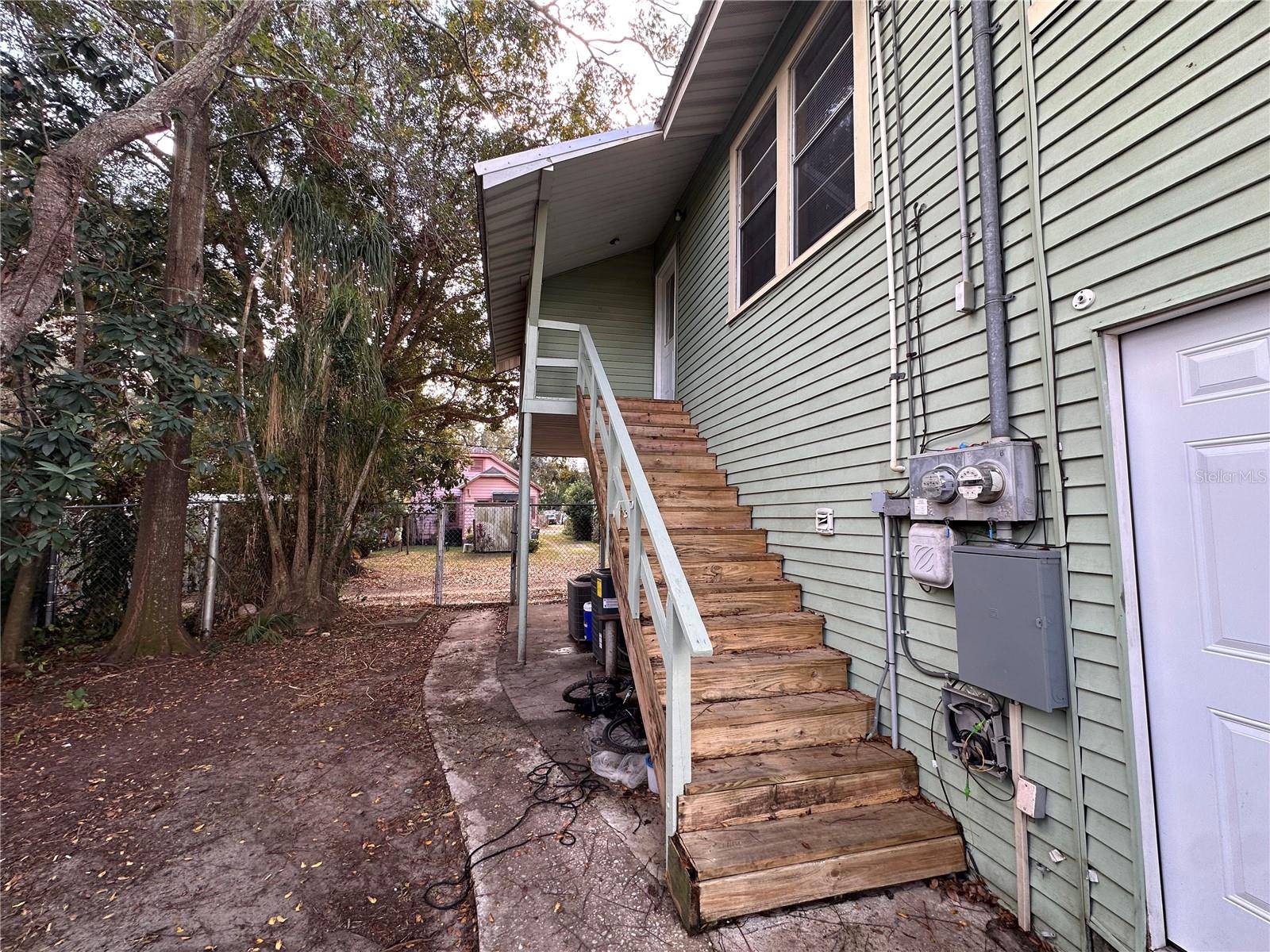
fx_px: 514
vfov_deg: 85.7
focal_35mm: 14
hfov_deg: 102.1
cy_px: 476
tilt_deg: +5.5
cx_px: 635
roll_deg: -0.4
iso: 40
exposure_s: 1/102
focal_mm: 2.22
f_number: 2.2
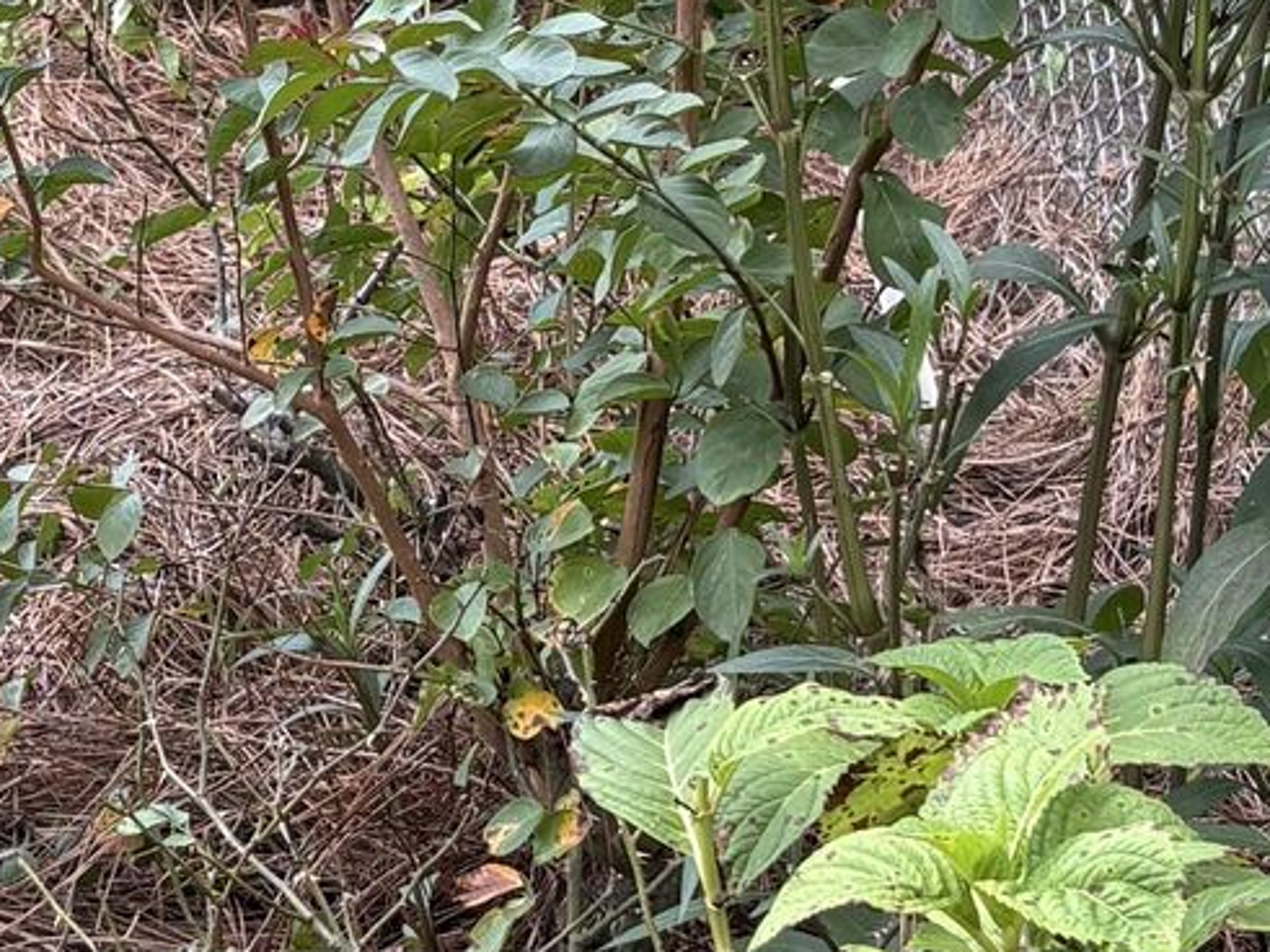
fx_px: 4475
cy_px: 442
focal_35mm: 122
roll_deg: +1.1
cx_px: 210
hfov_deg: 16.0
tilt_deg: -16.0
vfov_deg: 12.1
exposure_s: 1/195
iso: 40
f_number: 1.6
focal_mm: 5.96
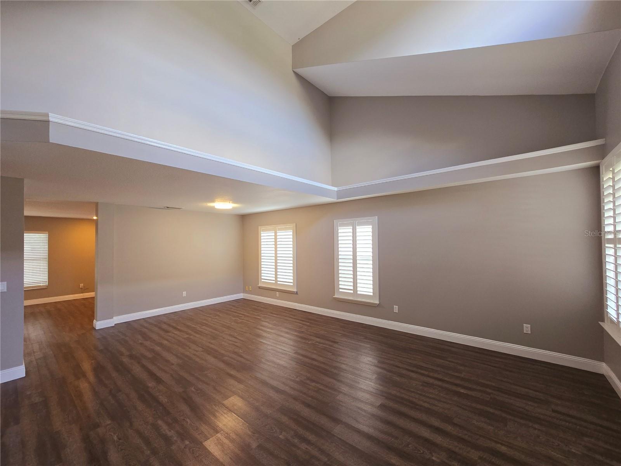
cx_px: 310
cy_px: 233
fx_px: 233
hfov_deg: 106.2
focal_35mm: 13
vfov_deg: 89.9
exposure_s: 1/60
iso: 160
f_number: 2.2
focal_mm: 2.2
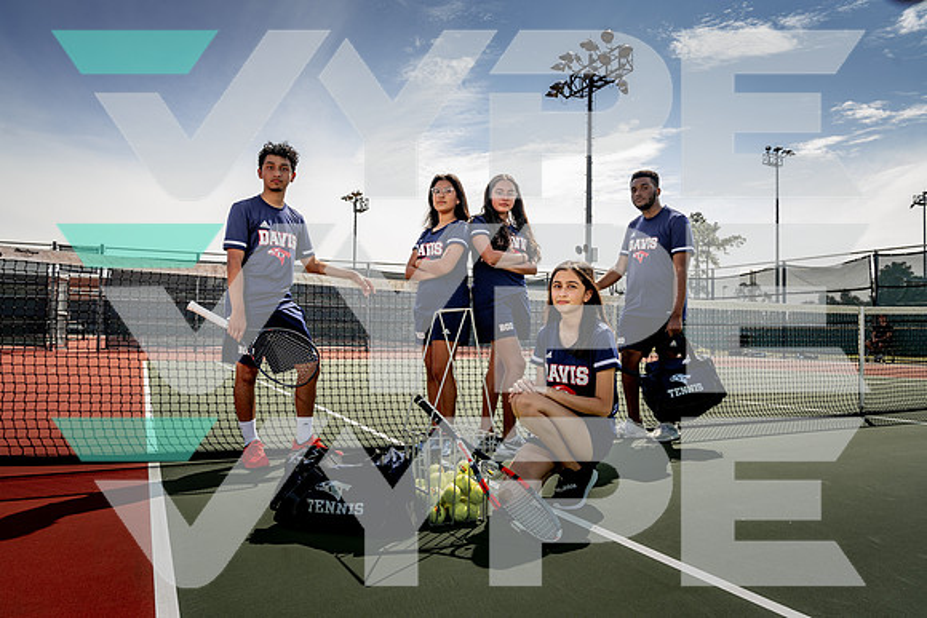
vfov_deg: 49.6
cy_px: 309
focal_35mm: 26
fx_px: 670
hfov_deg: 69.4
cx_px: 464
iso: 100
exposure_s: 1/125
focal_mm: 26
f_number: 8
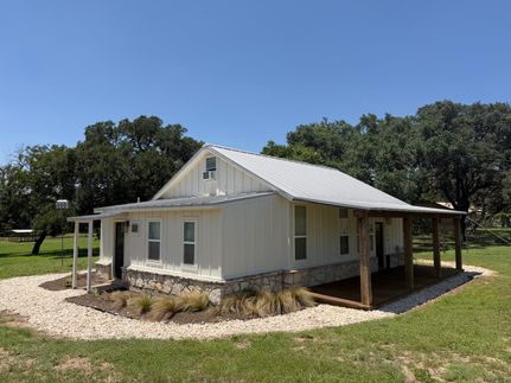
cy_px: 192
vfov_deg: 56.8
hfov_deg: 71.6
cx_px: 256
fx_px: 354
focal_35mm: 24
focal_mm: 6.76
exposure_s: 1/4975
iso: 80
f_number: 1.78
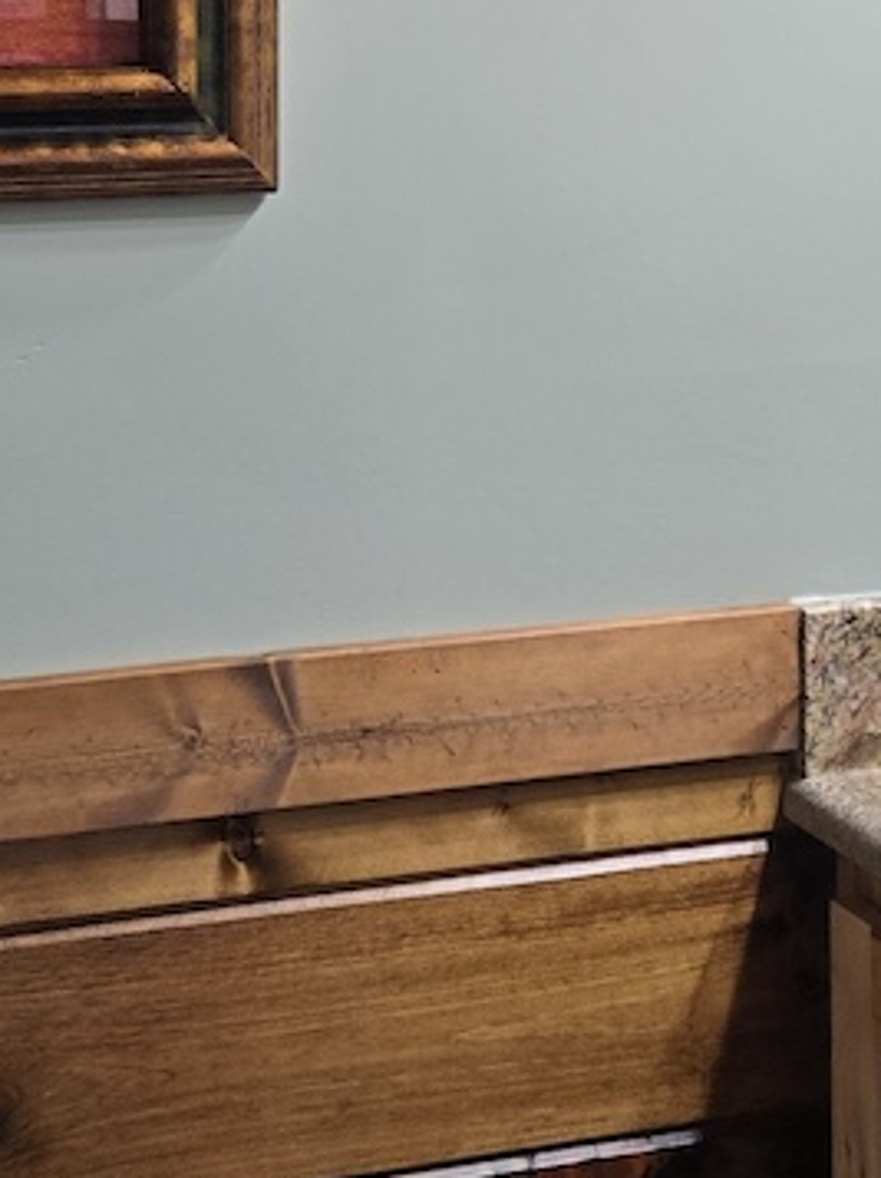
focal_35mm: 86
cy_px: 74
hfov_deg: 17.1
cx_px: 521
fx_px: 2924
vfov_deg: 22.1
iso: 100
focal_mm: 5.4
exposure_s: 1/120
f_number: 1.8
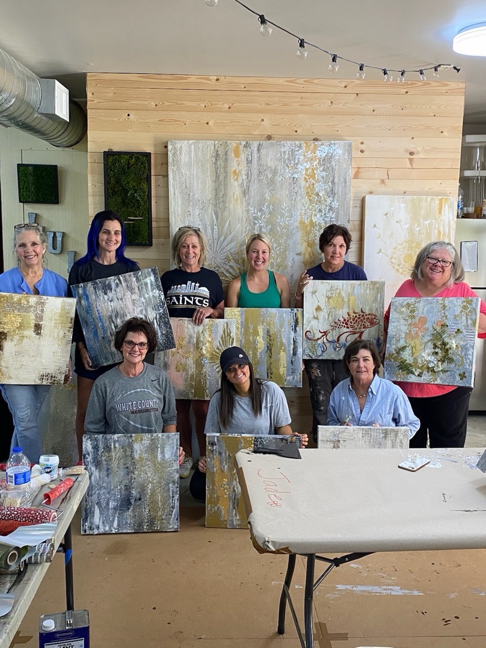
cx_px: 243
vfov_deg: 67.3
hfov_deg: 53.1
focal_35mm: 26
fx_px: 487
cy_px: 324
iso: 125
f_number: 1.8
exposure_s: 1/73
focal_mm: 4.25
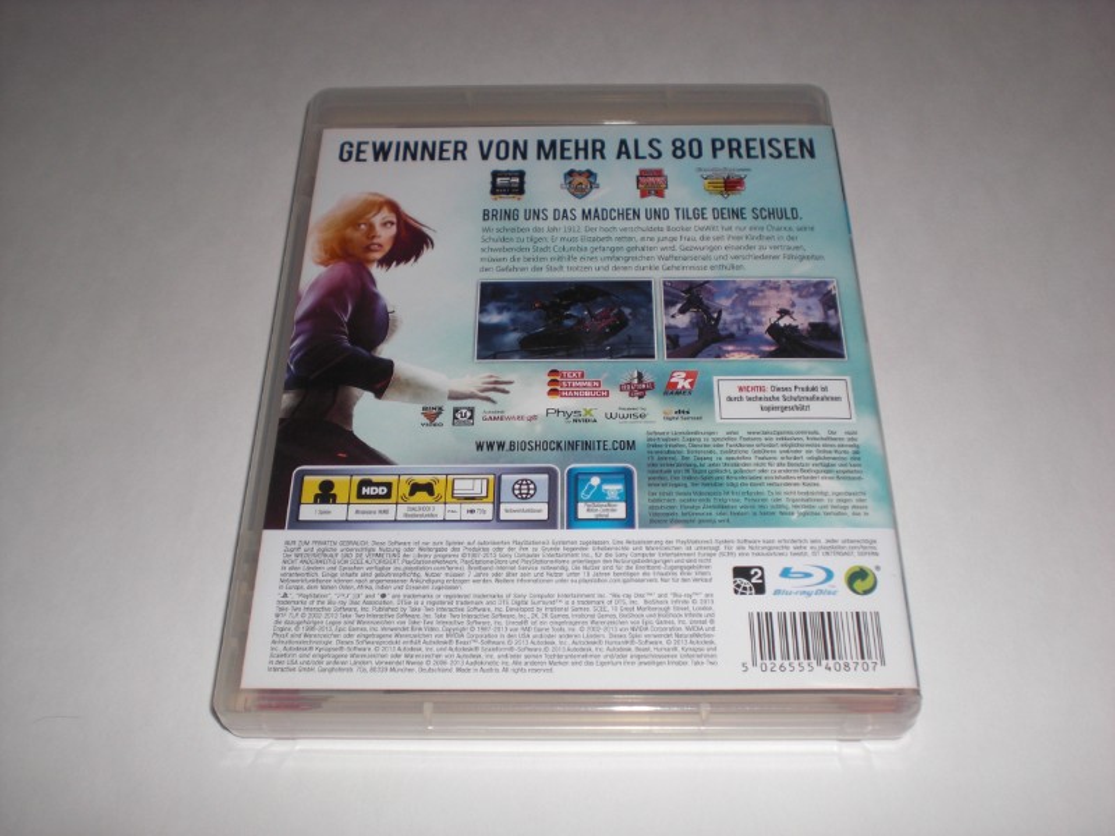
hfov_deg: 49.0
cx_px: 558
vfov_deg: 37.7
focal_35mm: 38
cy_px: 418
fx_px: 1224
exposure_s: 1/60
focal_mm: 6.3
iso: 64
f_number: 3.1
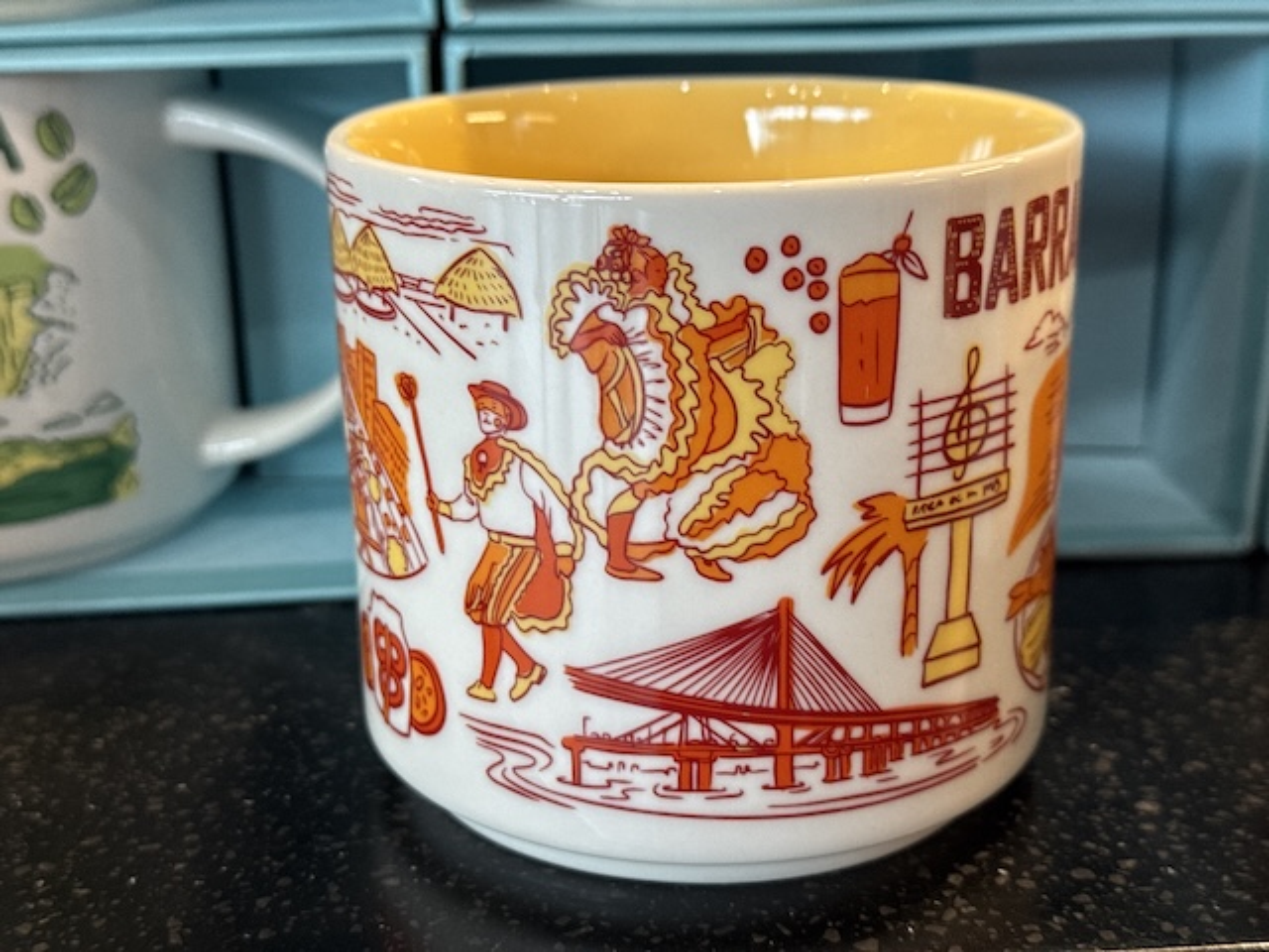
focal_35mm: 48
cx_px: 634
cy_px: 476
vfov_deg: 30.3
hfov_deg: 39.7
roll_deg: +0.6
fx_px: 1760
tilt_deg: -19.7
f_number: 1.78
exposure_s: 1/60
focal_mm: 6.76
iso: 160
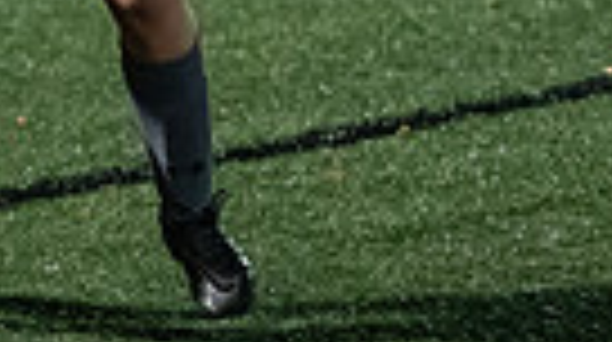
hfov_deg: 4.7
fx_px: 7404
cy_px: -308
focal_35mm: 457
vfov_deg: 2.6
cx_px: -140
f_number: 2.8
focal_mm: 102
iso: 8000
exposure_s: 1/1000
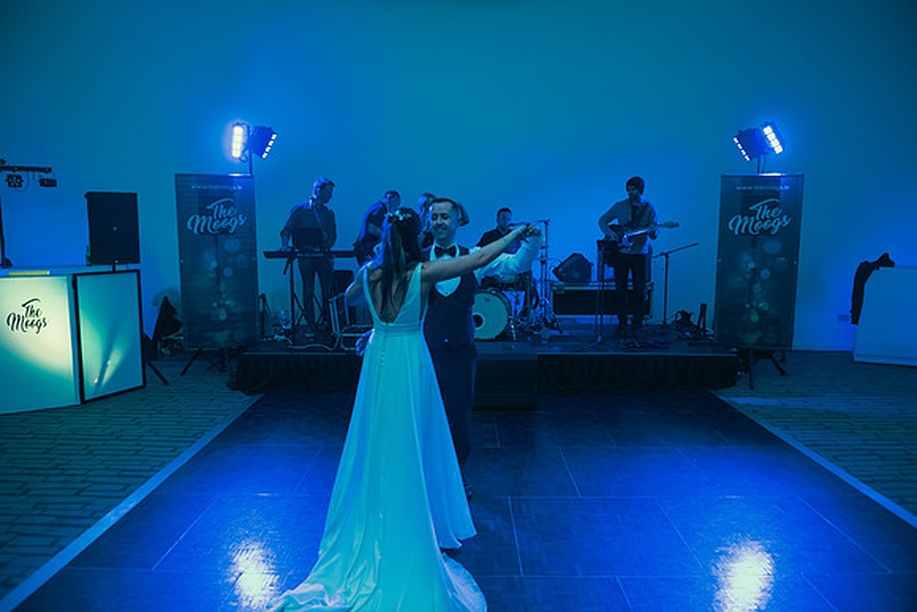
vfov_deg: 53.2
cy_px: 306
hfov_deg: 73.7
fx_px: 611
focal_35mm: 24
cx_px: 458
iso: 1000
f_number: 3.5
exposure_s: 1/160
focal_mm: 24
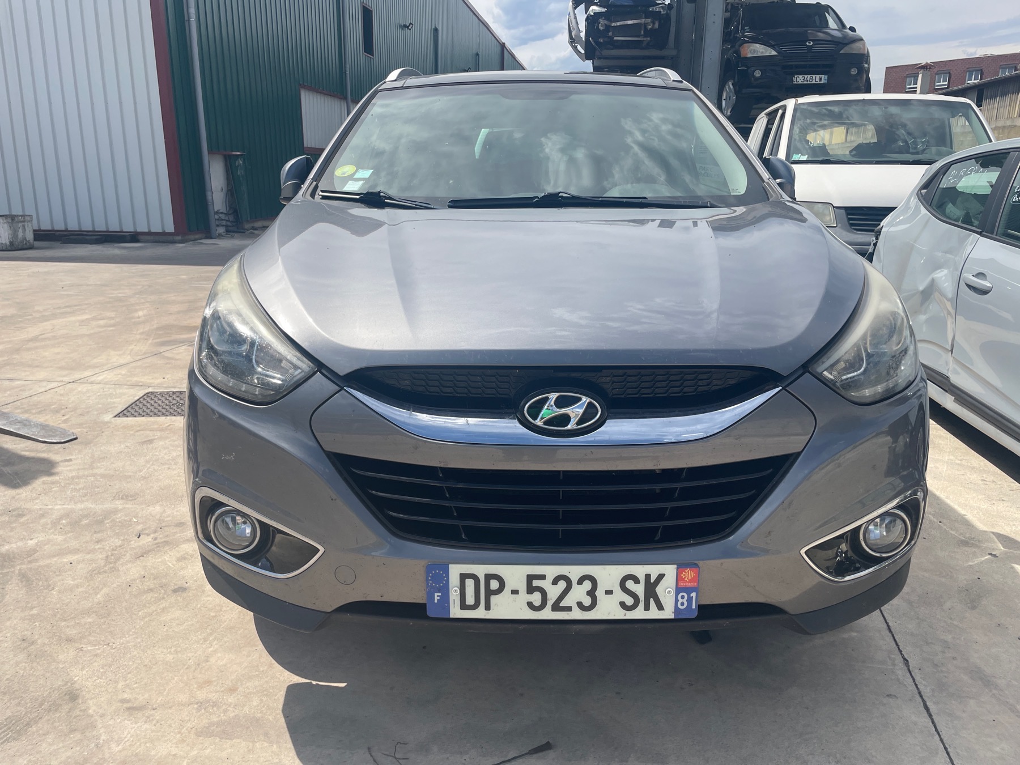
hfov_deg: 67.3
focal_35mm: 26
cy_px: 382
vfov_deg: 53.1
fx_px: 766
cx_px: 510
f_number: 1.6
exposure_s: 1/2882
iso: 32
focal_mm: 4.2
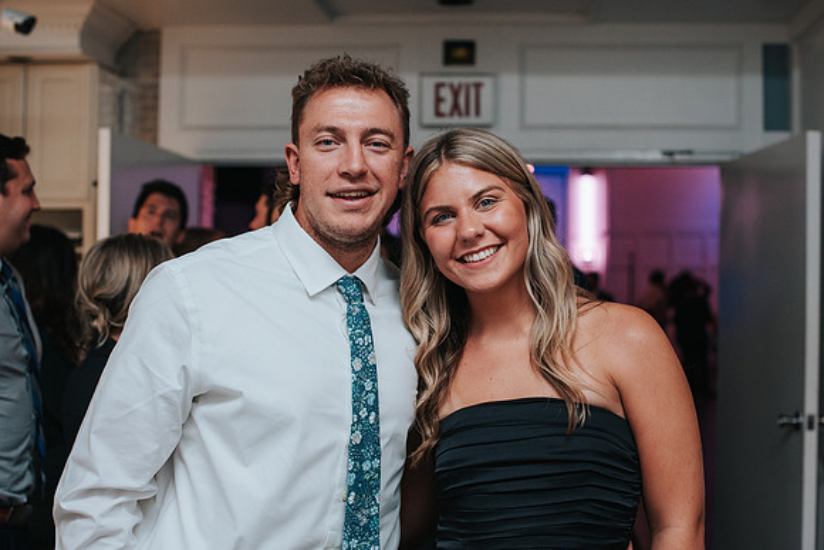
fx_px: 1263
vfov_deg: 24.6
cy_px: 275
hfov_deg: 36.1
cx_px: 381
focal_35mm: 55
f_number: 3.5
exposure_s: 1/125
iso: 800
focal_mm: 50
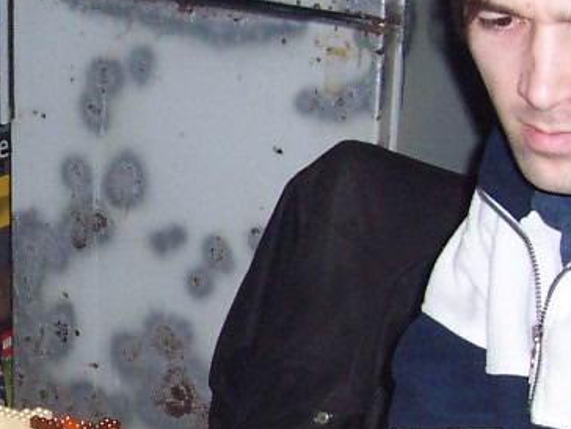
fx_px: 2012
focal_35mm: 122
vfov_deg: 12.1
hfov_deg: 15.7
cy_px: 339
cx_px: -55
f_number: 2.8
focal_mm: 5.6
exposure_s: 1/60
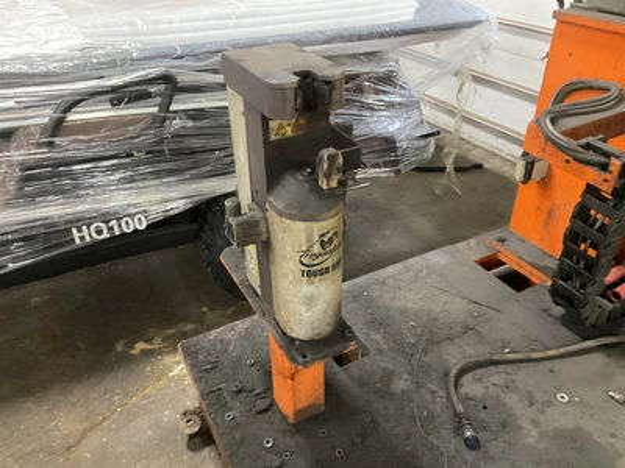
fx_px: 524
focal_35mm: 29
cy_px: 234
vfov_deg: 48.2
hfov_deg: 61.7
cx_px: 312
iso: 320
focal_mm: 3
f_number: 1.8
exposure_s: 1/30
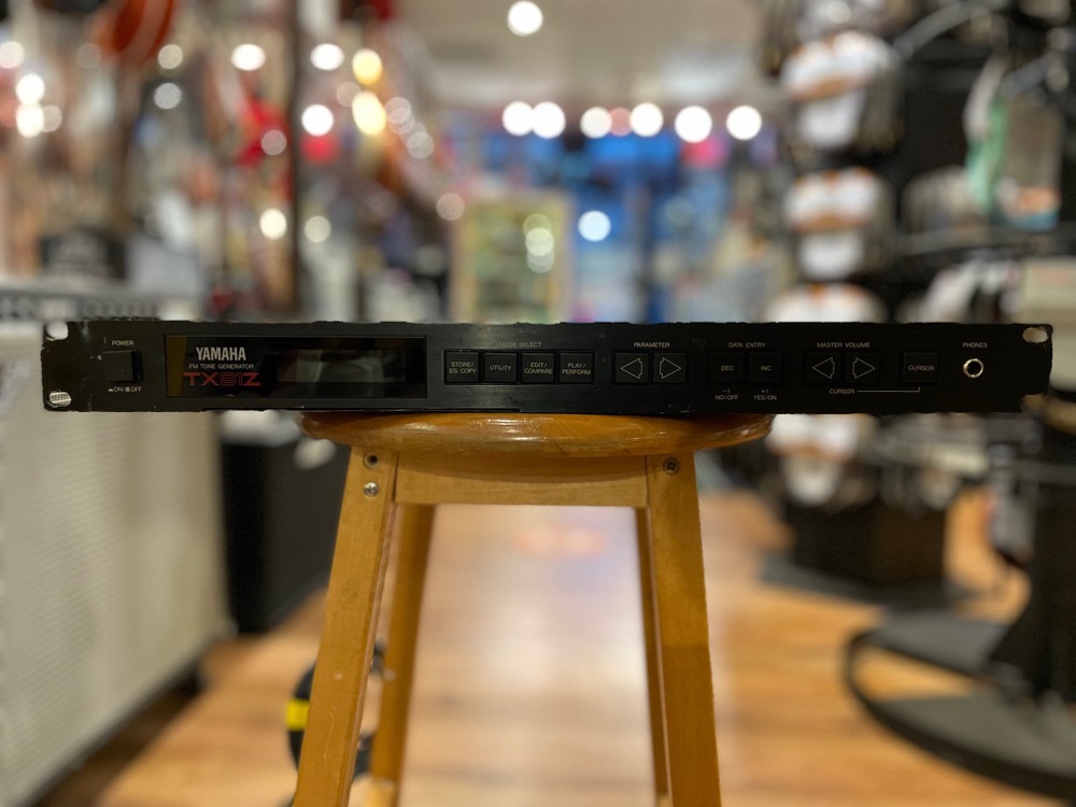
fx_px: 808
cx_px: 538
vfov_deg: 53.1
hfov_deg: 67.3
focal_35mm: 26
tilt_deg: -4.7
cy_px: 404
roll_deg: -1.4
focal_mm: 4.2
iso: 500
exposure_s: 1/60
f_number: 1.6
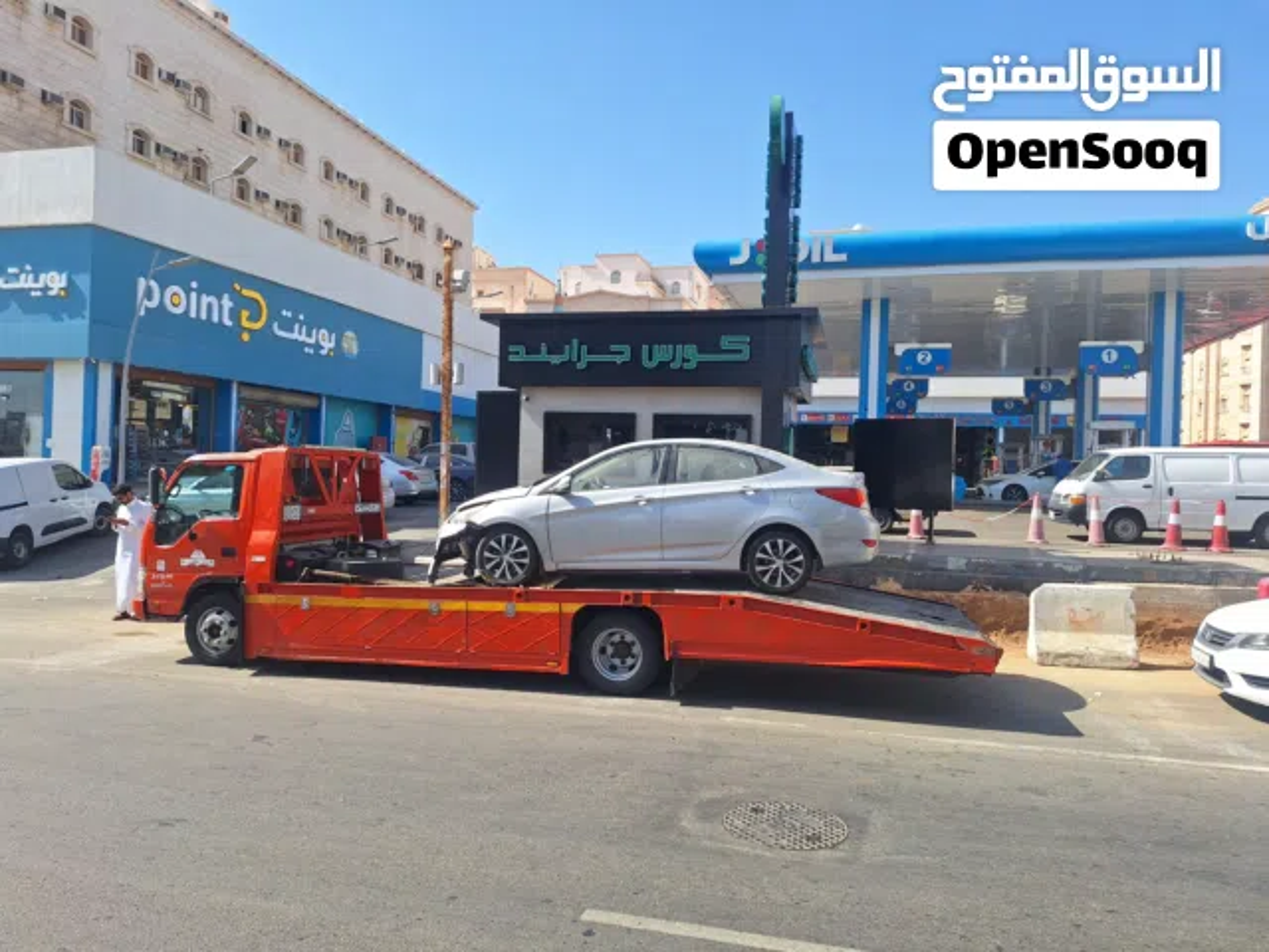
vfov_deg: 58.9
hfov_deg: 73.9
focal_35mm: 23
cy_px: 476
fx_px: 843
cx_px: 634
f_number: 1.8
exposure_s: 1/2278
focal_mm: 5.54
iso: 40
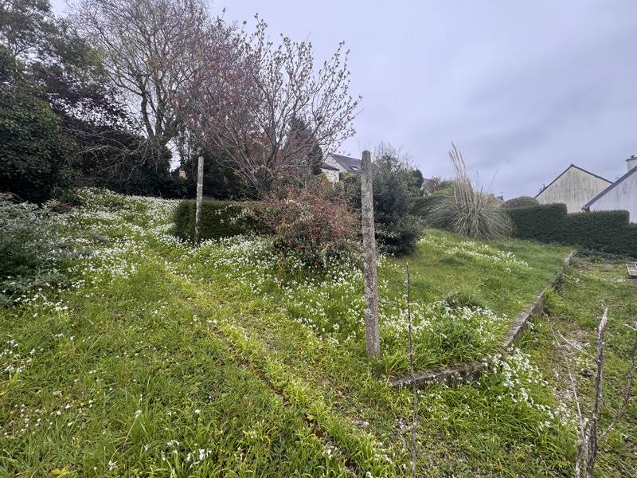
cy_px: 239
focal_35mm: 14
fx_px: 258
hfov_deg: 102.1
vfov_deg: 85.7
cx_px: 318
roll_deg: +5.2
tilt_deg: +0.5
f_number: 2.2
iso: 40
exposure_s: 1/204
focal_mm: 2.22
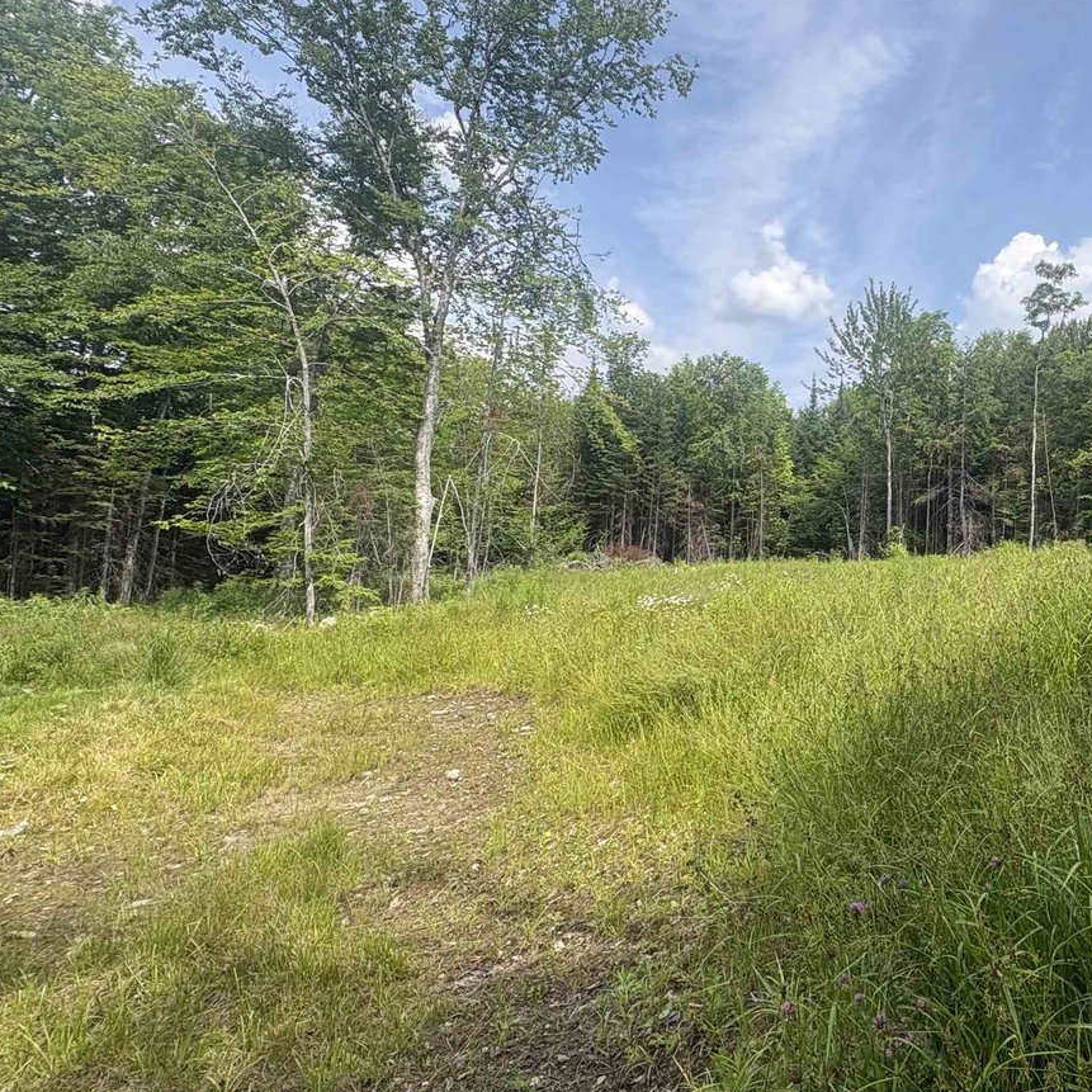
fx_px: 821
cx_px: 864
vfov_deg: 67.2
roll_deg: -2.4
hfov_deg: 62.0
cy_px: 519
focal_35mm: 23
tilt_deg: +3.9
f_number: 2.2
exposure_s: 1/1126
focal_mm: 2.22
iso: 50
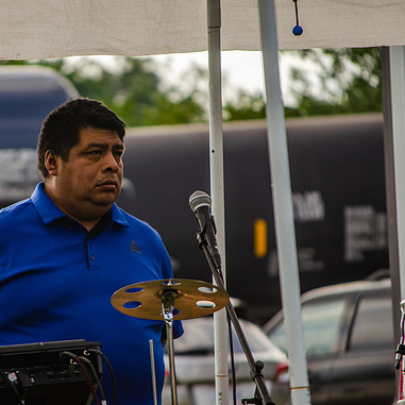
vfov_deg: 4.5
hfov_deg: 4.5
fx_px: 5123
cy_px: 202
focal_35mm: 387
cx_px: 124
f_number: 5.6
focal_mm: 200
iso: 250
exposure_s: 1/500
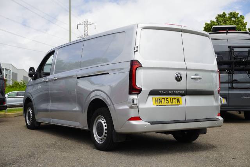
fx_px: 333
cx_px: 125
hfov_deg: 41.1
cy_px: 84
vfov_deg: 28.0
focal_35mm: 48
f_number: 8
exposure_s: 1/100
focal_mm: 32
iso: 100
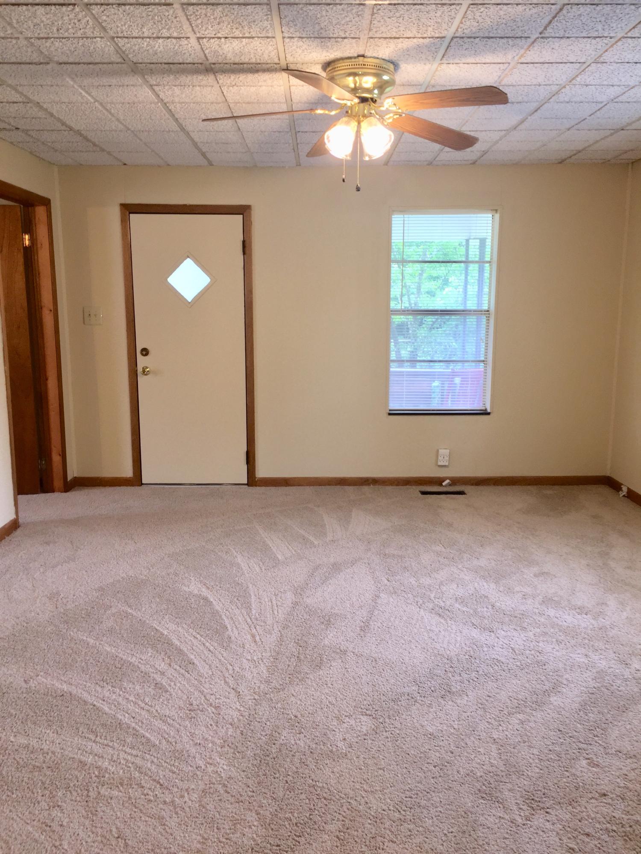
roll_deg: +0.2
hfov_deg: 48.2
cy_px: 427
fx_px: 716
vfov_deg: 61.7
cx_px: 320
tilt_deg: -9.5
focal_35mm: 29
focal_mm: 4.15
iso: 32
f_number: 2.2
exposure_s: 1/32
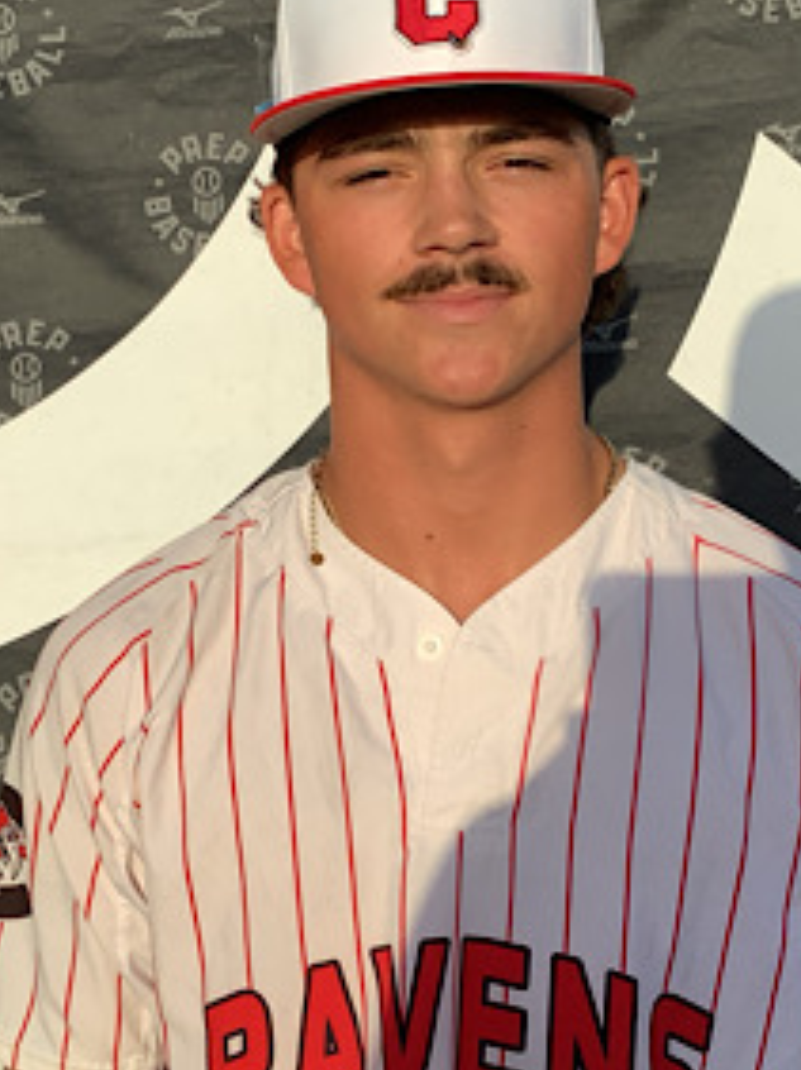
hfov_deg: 32.8
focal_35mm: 44
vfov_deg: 43.0
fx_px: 1360
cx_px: 440
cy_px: 558
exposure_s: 1/1235
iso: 25
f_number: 2.4
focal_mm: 3.3
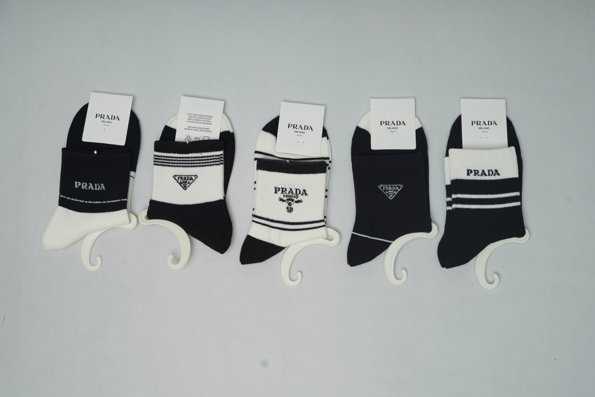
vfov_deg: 27.0
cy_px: 198
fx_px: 826
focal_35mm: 50
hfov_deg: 39.6
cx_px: 298
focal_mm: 50
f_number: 6.3
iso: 320
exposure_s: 1/200
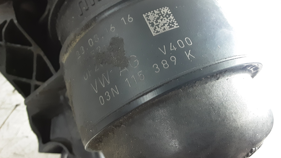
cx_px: 143
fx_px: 224
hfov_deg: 64.3
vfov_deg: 38.7
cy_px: 60
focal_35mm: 30
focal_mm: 2.91
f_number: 1.9
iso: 400
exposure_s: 1/25
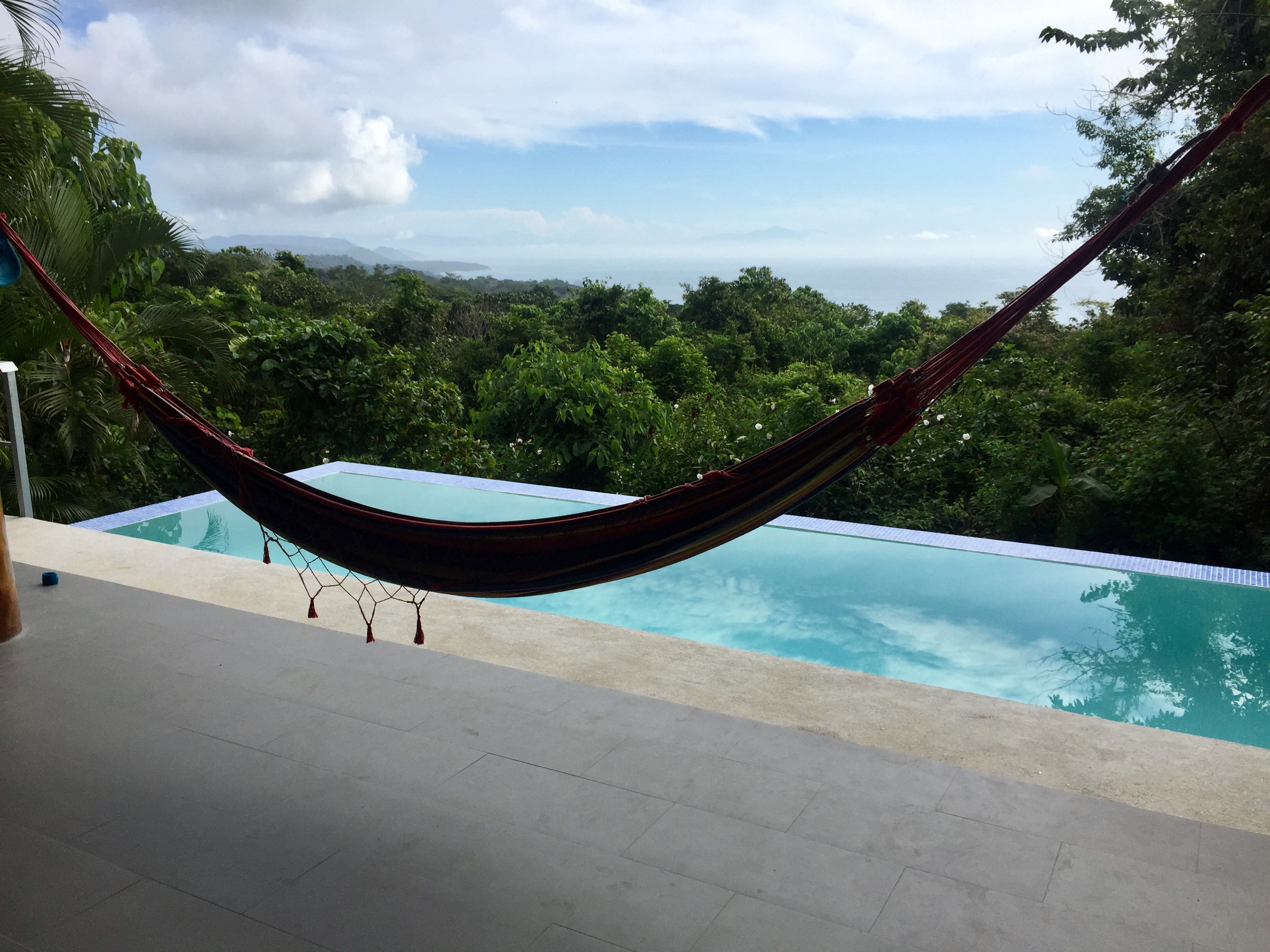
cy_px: 476
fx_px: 1064
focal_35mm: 29
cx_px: 635
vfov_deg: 48.2
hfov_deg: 61.7
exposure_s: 1/2825
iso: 32
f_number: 2.2
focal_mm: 4.15
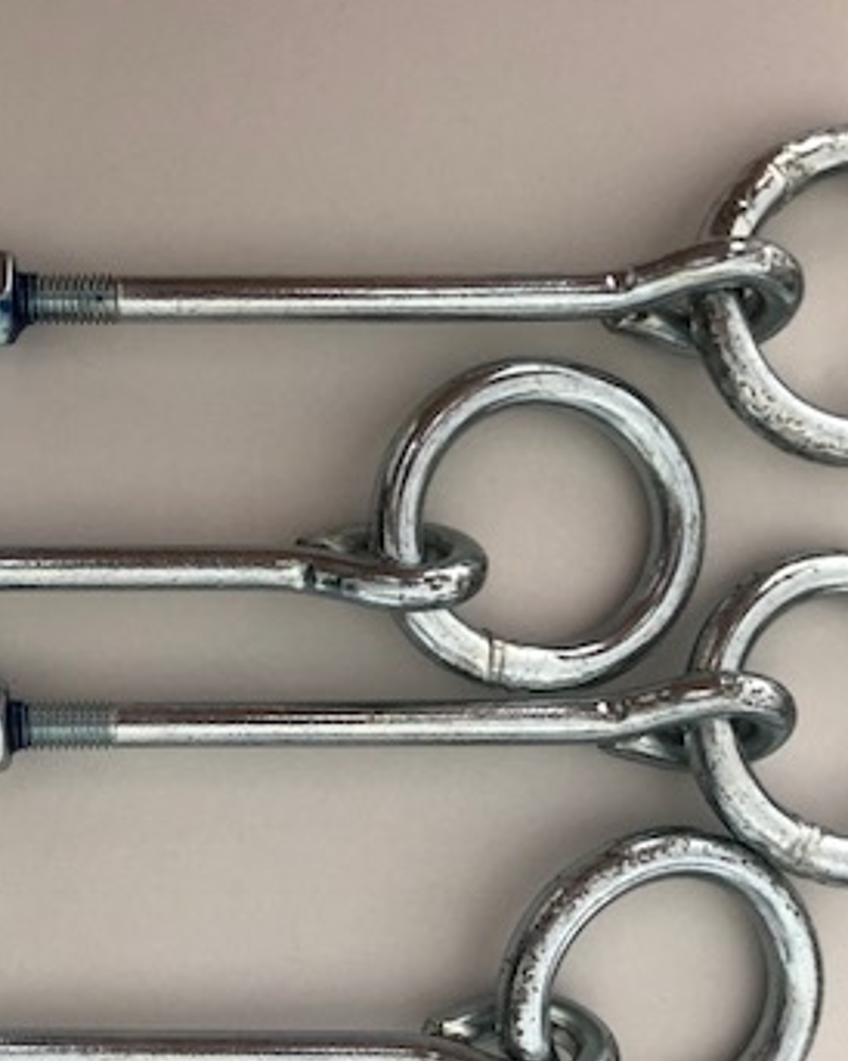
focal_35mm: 51
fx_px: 1601
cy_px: 646
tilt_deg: -87.9
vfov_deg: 36.5
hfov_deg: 28.5
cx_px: 77
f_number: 1.8
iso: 32
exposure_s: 1/30
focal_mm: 3.99
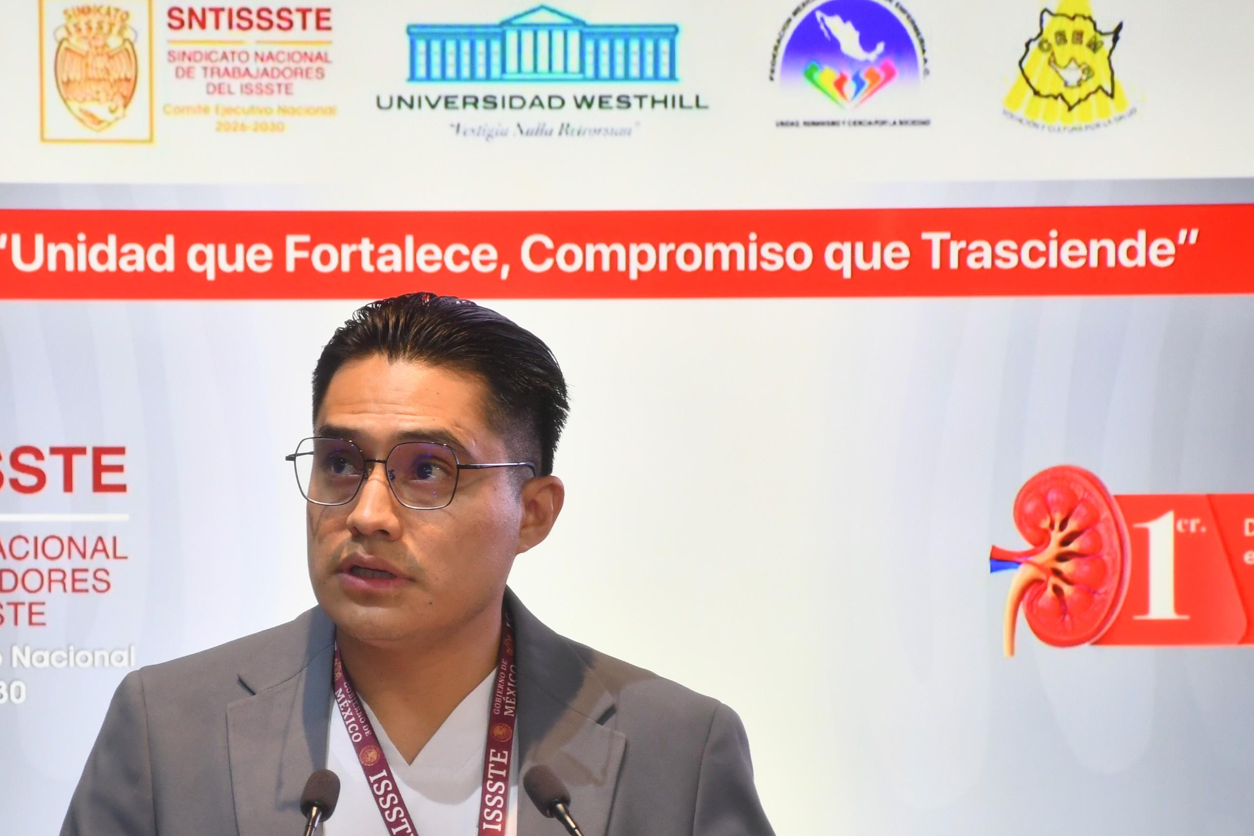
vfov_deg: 5.6
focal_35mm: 244
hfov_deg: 8.4
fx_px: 8498
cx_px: 363
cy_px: 634
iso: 1000
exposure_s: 1/40
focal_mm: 100
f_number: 5.6
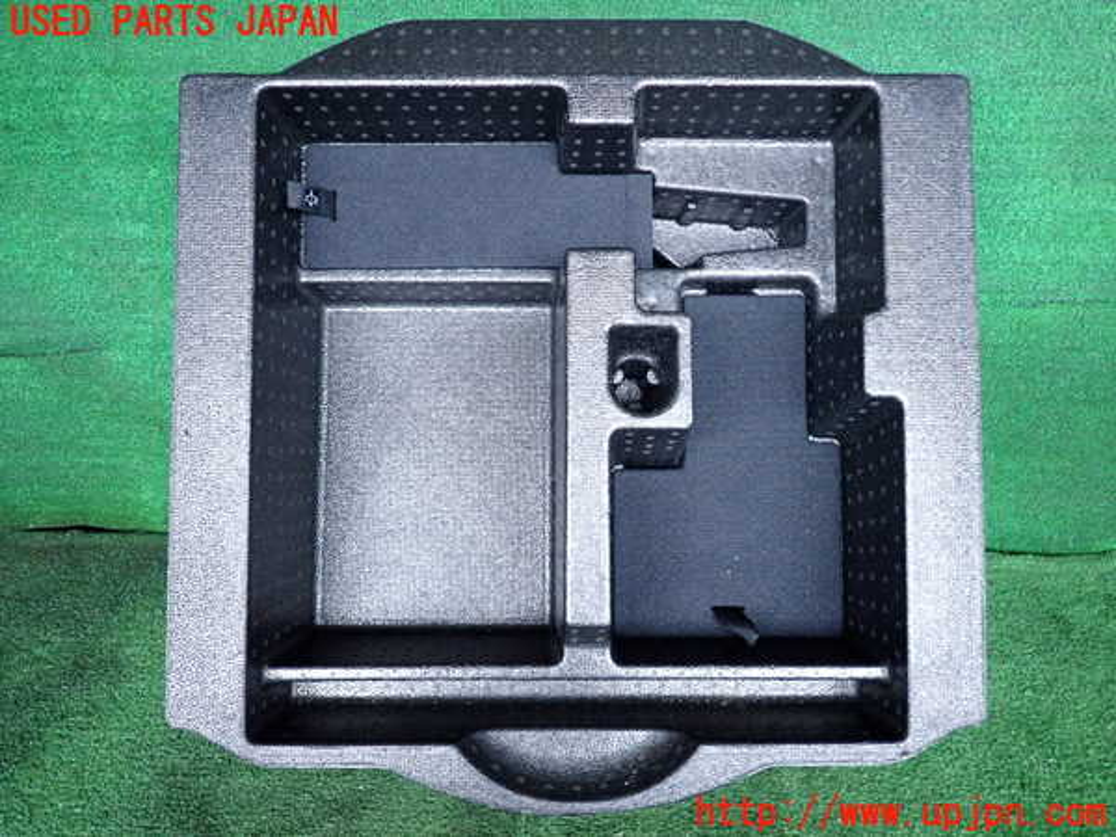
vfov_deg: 54.9
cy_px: 418
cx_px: 558
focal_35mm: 25
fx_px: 806
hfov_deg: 69.4
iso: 640
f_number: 2
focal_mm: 4.5
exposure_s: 1/125
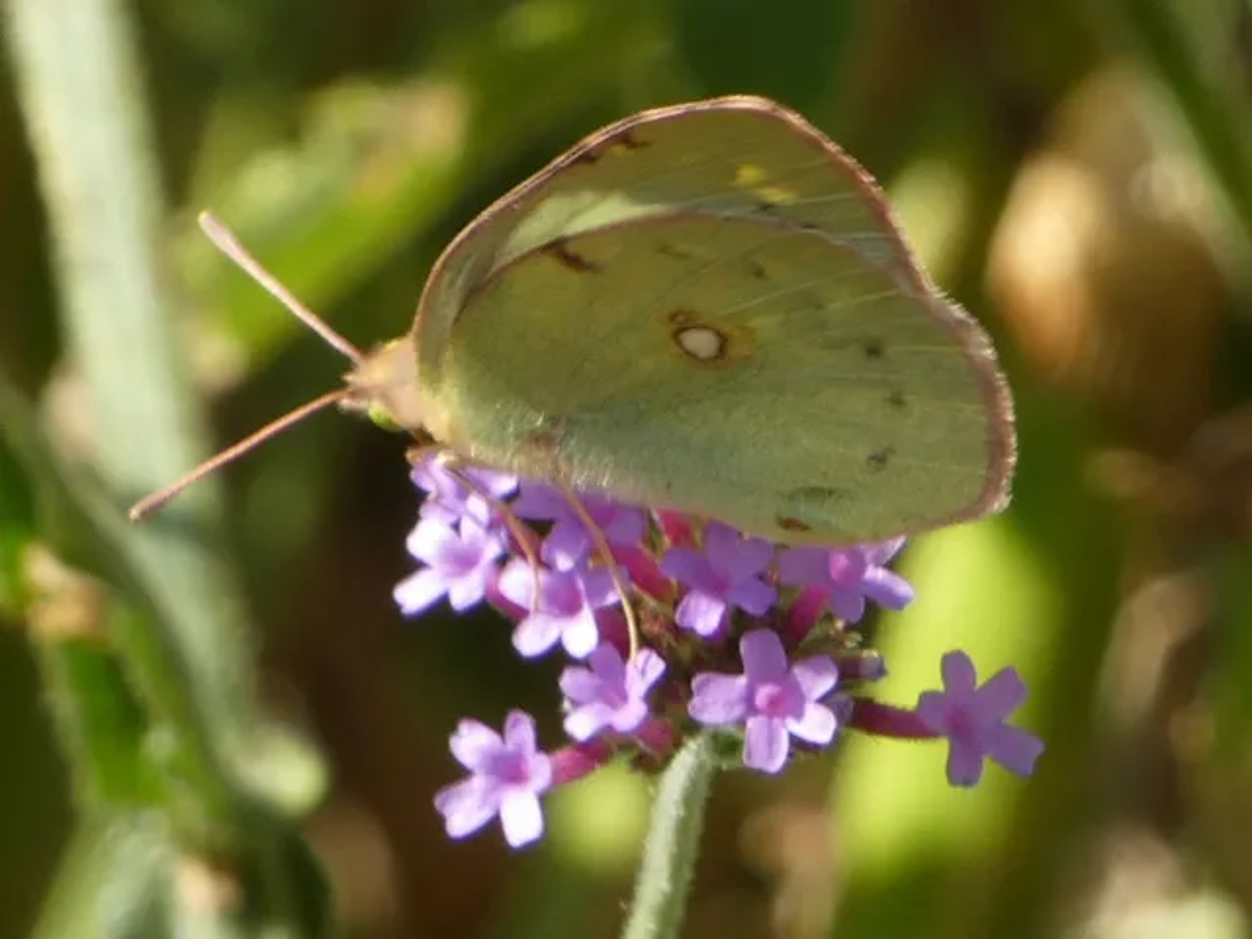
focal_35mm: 372
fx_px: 13455
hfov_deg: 5.3
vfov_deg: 4.0
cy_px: 470
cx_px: 626
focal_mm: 66.7
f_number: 5.6
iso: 100
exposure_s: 1/80
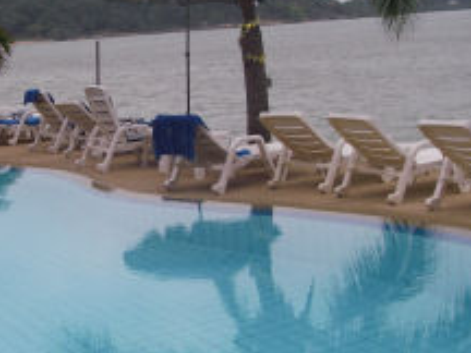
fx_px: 1102
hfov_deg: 23.8
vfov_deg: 18.2
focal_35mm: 81
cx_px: 99
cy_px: 227
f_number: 3.3
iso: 64
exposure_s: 1/125
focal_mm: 6.3
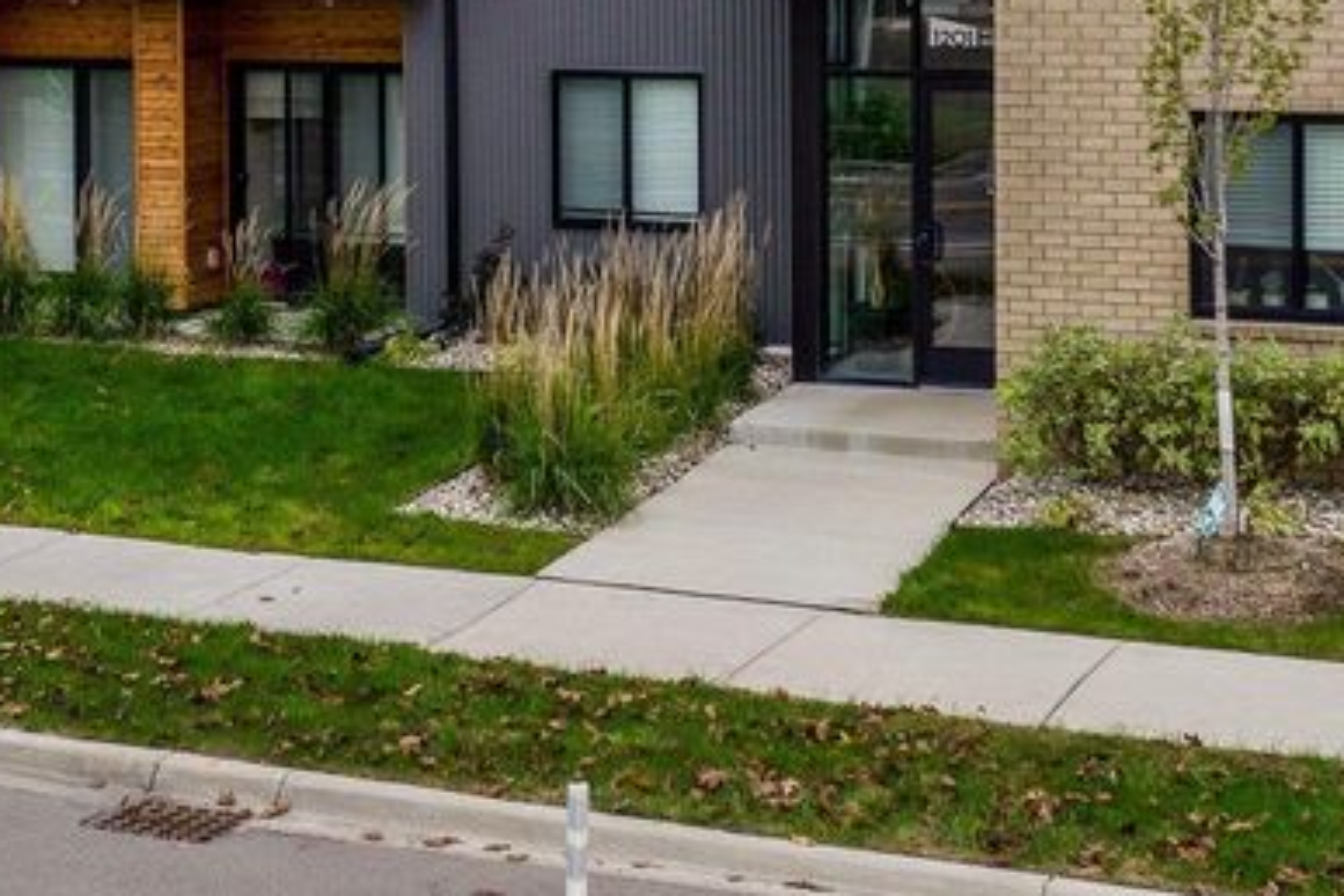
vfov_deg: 17.8
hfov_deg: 27.3
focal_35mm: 74
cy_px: -59
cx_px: 566
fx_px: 2762
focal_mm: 10.26
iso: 100
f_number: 4
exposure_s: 1/80
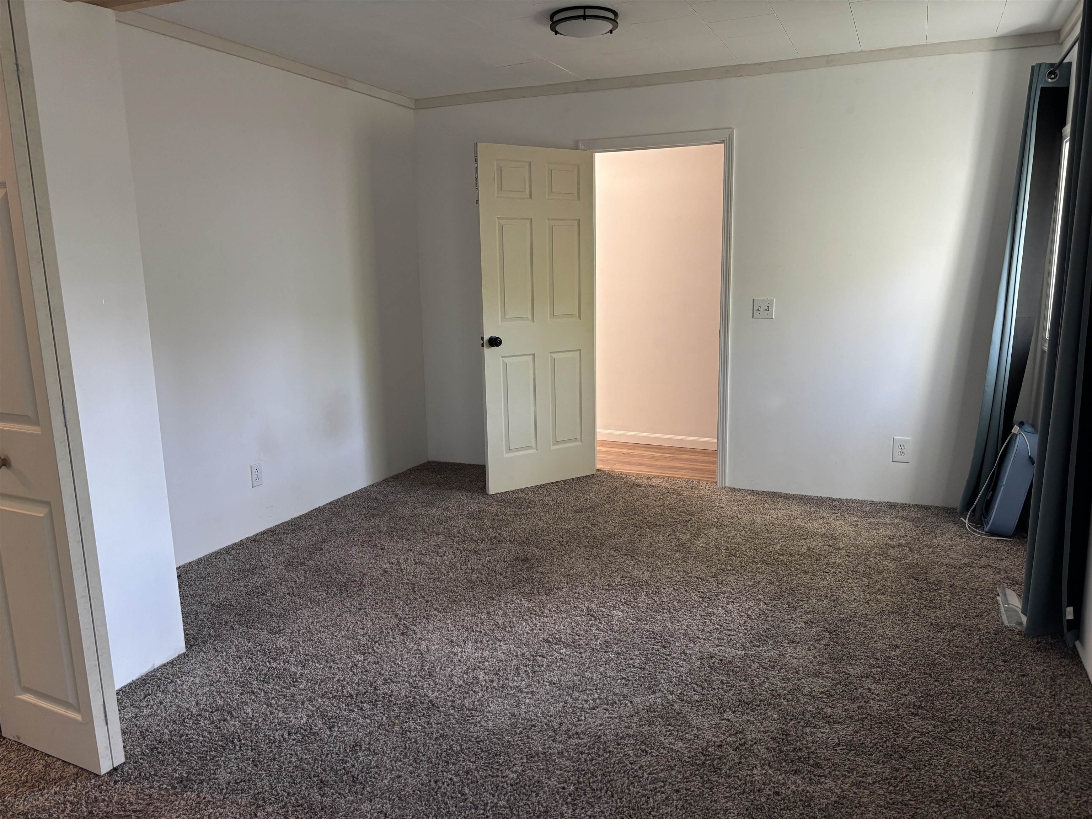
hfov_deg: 67.3
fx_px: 820
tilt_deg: -9.1
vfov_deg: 53.1
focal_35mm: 26
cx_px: 546
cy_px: 410
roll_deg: +1.4
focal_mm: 5.96
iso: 160
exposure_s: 1/60
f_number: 1.6
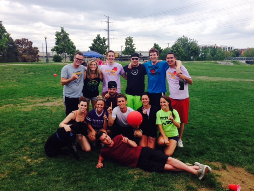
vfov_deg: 42.9
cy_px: 96
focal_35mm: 33
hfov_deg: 55.4
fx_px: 242
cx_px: 127
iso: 50
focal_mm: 4.12
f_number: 2.4
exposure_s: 1/874
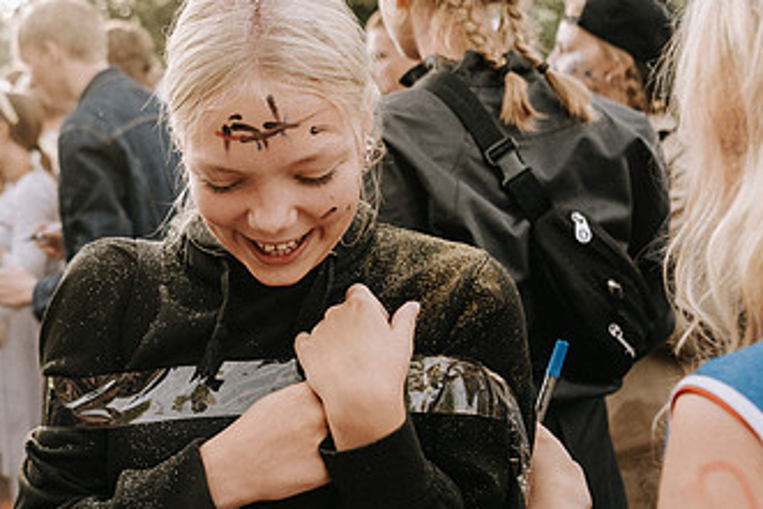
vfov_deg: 31.9
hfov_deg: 44.5
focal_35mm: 42
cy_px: 259
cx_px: 173
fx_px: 891
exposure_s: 1/400
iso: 200
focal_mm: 24
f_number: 2.8
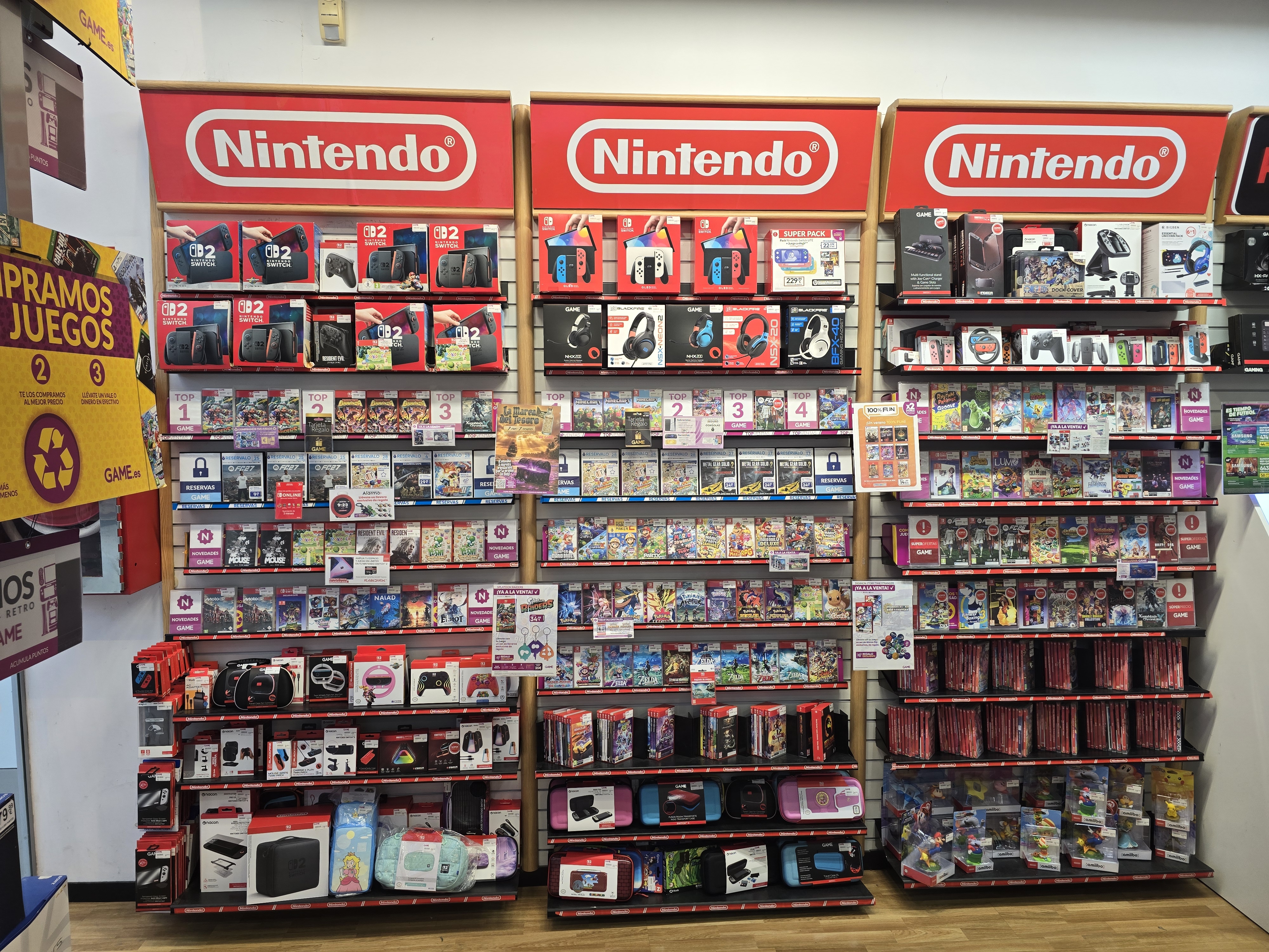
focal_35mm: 23
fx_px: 843
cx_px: 634
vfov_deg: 58.9
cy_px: 476
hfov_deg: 73.9
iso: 80
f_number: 1.7
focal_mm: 6.3
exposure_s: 1/100
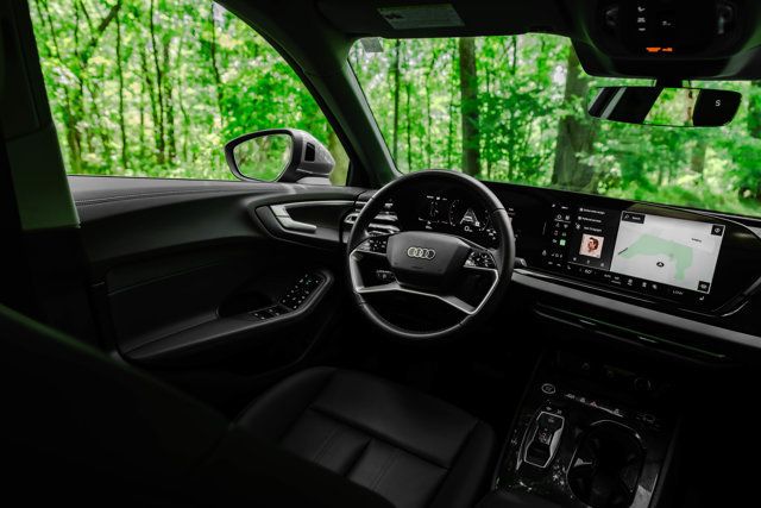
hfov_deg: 73.7
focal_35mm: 24
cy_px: 254
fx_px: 507
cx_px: 380
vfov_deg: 53.2
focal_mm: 24
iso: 640
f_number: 4
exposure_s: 1/200
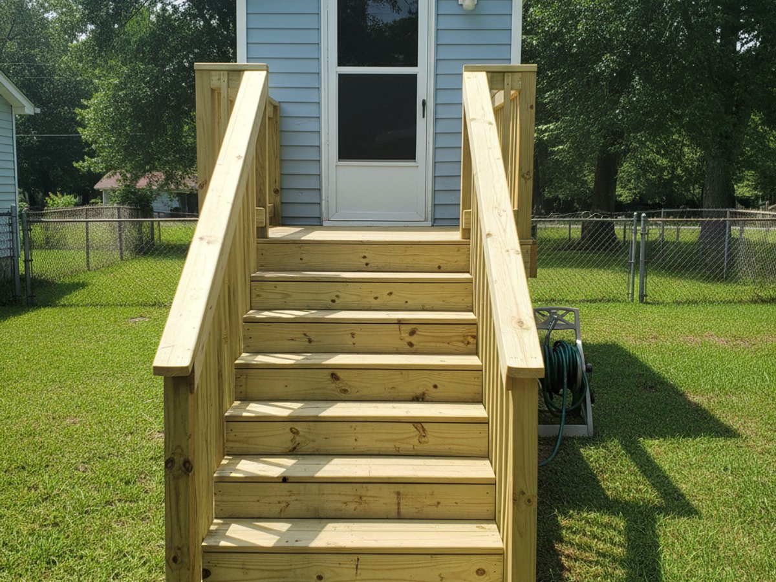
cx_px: 388
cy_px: 291
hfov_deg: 71.6
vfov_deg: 56.8
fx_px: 538
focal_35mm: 24
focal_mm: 6.8
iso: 725
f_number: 1.68
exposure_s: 1/260
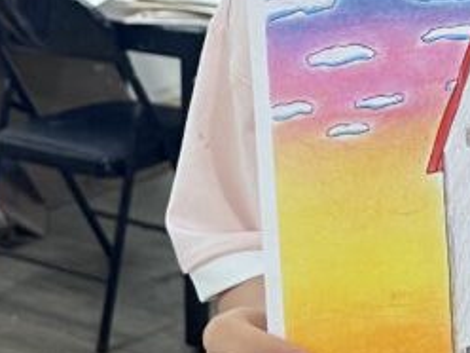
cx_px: 540
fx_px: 1426
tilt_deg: -9.6
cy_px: 38
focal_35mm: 105
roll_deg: -0.9
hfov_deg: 17.9
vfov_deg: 14.0
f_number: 1.5
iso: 80
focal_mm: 5.7
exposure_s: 1/50
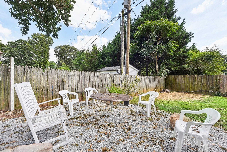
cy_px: 76
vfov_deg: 81.3
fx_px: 88
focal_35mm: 14
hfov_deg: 104.2
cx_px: 114
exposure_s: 1/200
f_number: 8
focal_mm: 14
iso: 200
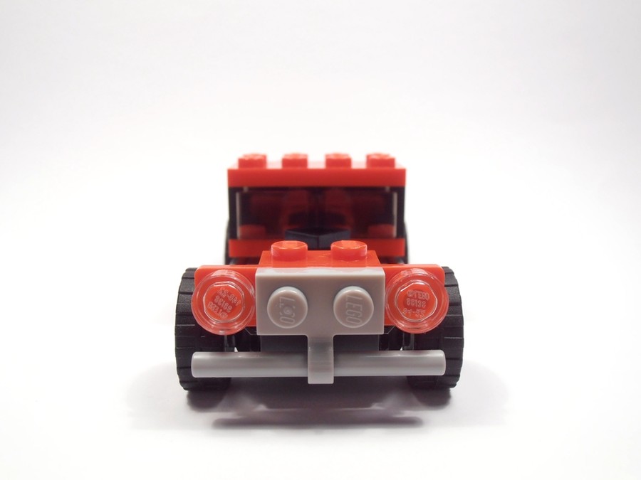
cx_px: 320
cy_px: 240
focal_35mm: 37
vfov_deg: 38.7
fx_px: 685
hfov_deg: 50.1
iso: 80
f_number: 3.9
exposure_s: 1/50
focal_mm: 6.61
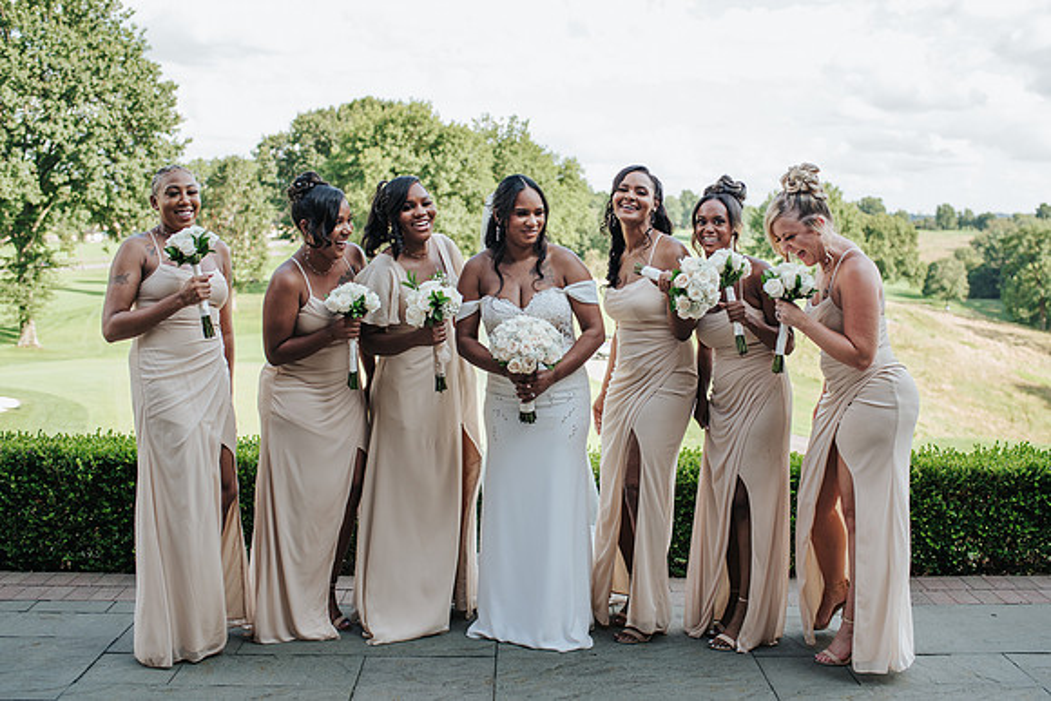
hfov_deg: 46.3
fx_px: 1226
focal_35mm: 42
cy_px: 306
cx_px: 575
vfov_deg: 31.9
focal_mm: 35
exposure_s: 1/250
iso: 100
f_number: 2.8
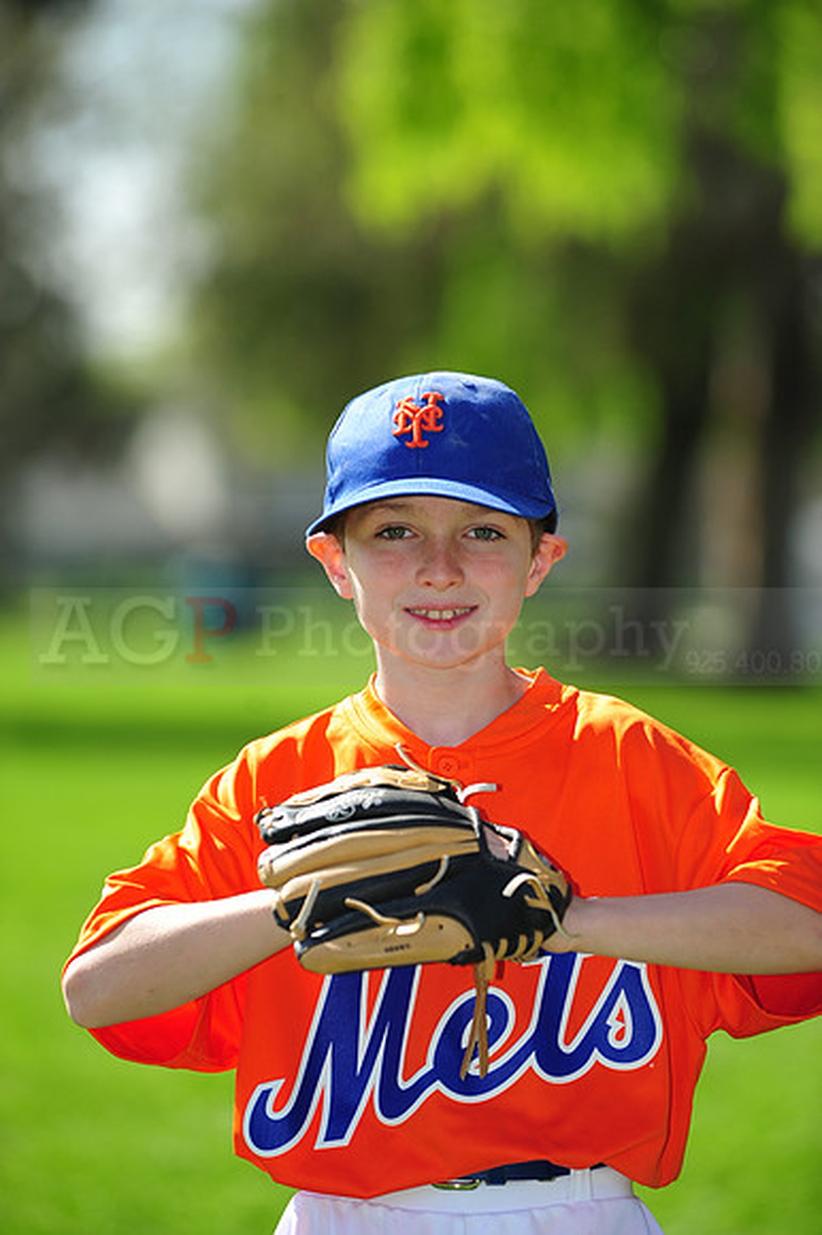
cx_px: 411
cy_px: 618
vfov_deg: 10.3
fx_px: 6858
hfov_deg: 6.9
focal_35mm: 200
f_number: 4.5
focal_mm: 200
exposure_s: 1/800
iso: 200
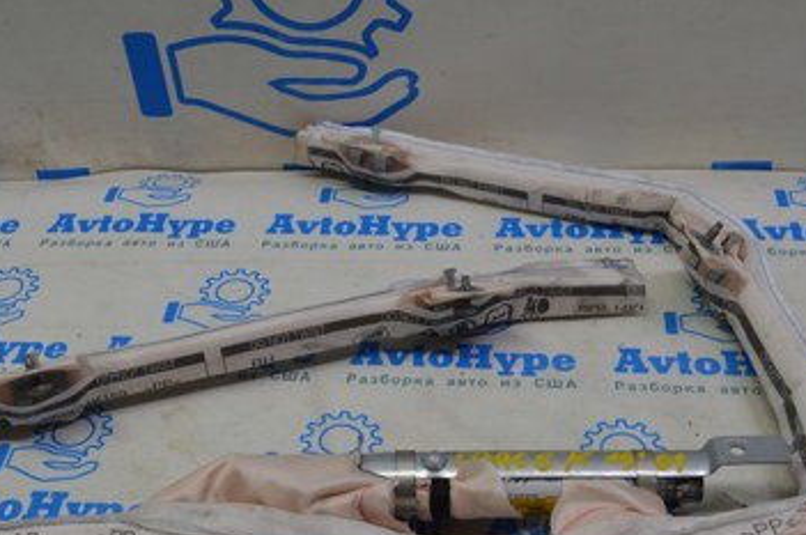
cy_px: 389
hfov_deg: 38.3
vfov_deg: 25.7
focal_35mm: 52
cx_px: 363
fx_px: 1161
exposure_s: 1/100
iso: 400
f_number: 5
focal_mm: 19
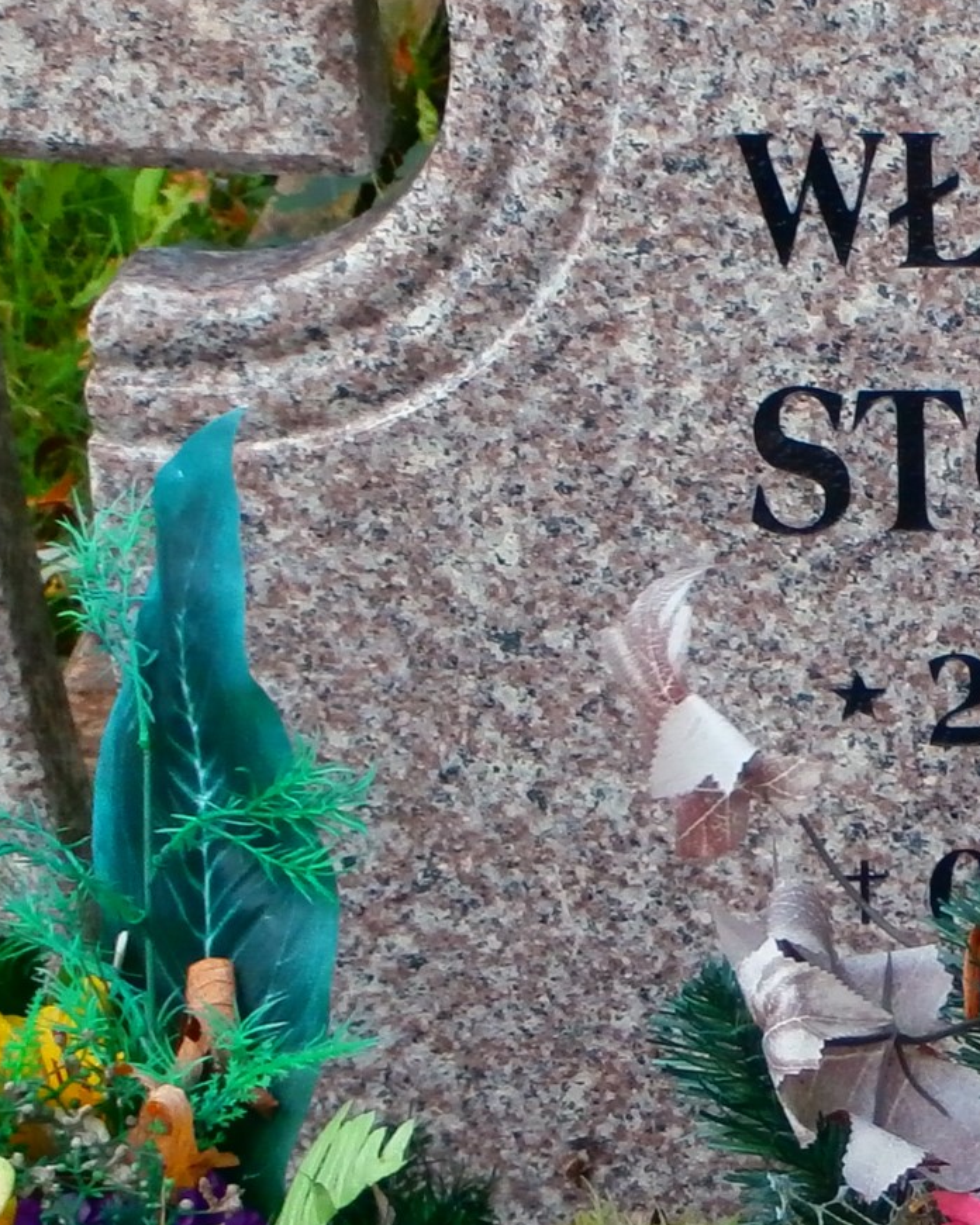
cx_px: 1240
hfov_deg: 9.6
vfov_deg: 12.2
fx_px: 5728
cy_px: 438
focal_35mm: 158
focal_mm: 8.29
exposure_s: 1/125
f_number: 4.2
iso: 100
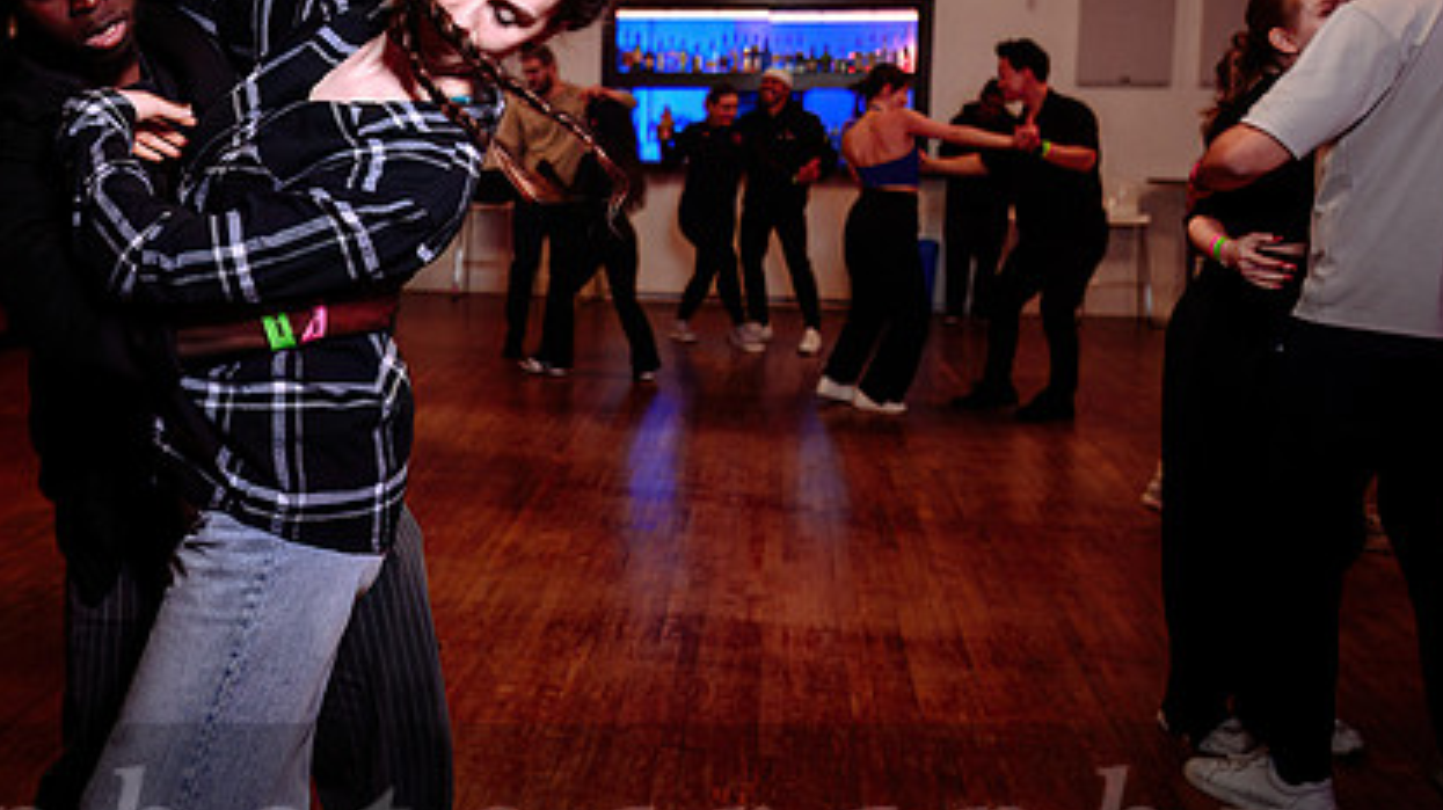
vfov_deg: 28.1
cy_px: 263
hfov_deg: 47.0
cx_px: 401
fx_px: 1606
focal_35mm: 42
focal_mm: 24
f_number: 3.2
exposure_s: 1/50
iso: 320
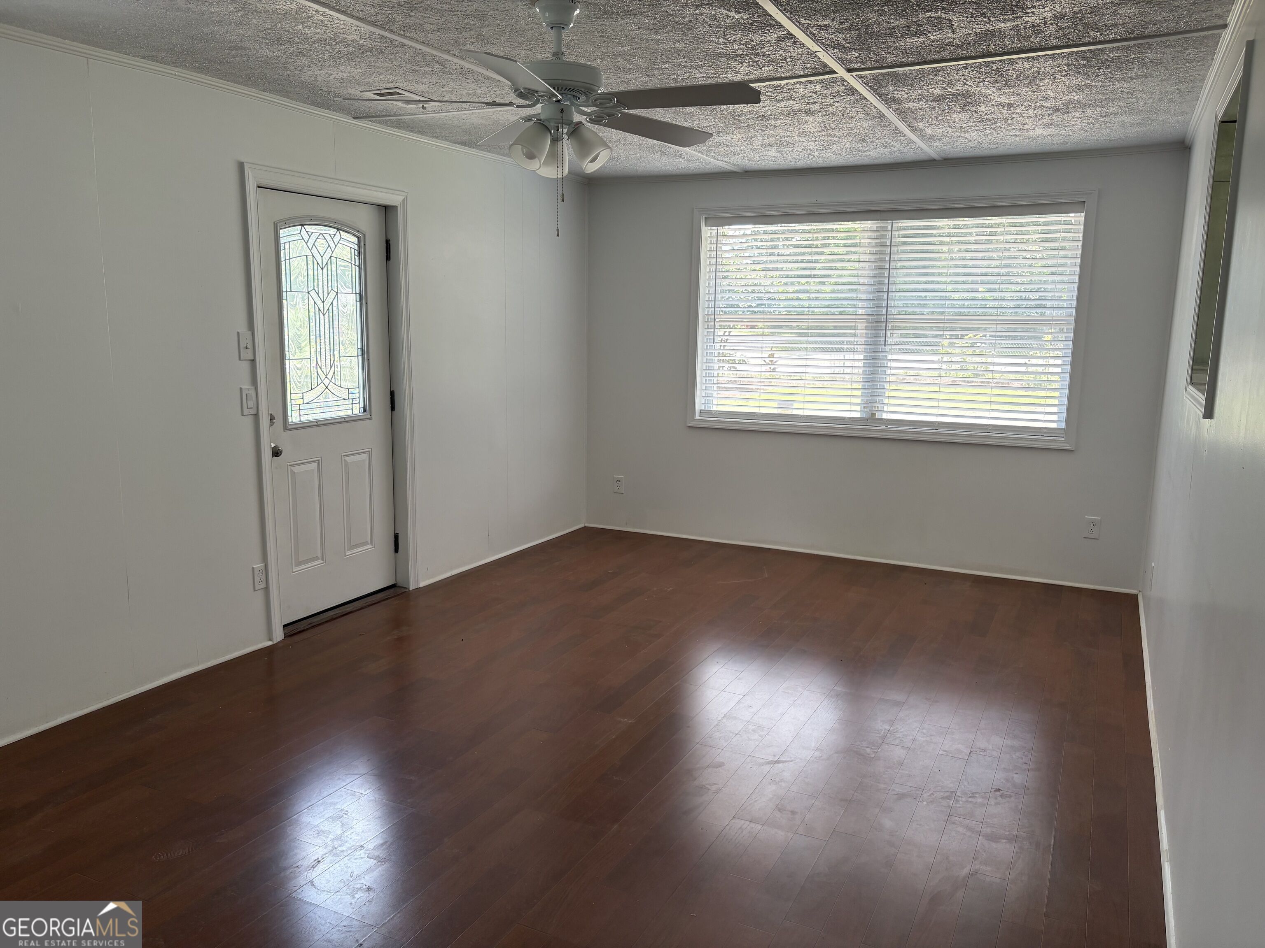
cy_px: 474
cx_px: 632
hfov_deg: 67.3
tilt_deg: -9.8
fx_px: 950
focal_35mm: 26
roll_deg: +0.0
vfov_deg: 53.1
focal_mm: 5.96
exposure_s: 1/215
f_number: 1.6
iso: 64
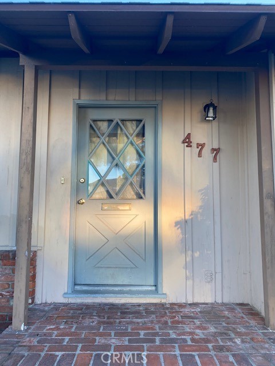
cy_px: 183
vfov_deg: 67.3
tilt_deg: +5.5
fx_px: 275
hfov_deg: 53.1
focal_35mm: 26
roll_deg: +0.0
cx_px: 138
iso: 40
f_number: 1.8
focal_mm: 4.25
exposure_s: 1/122
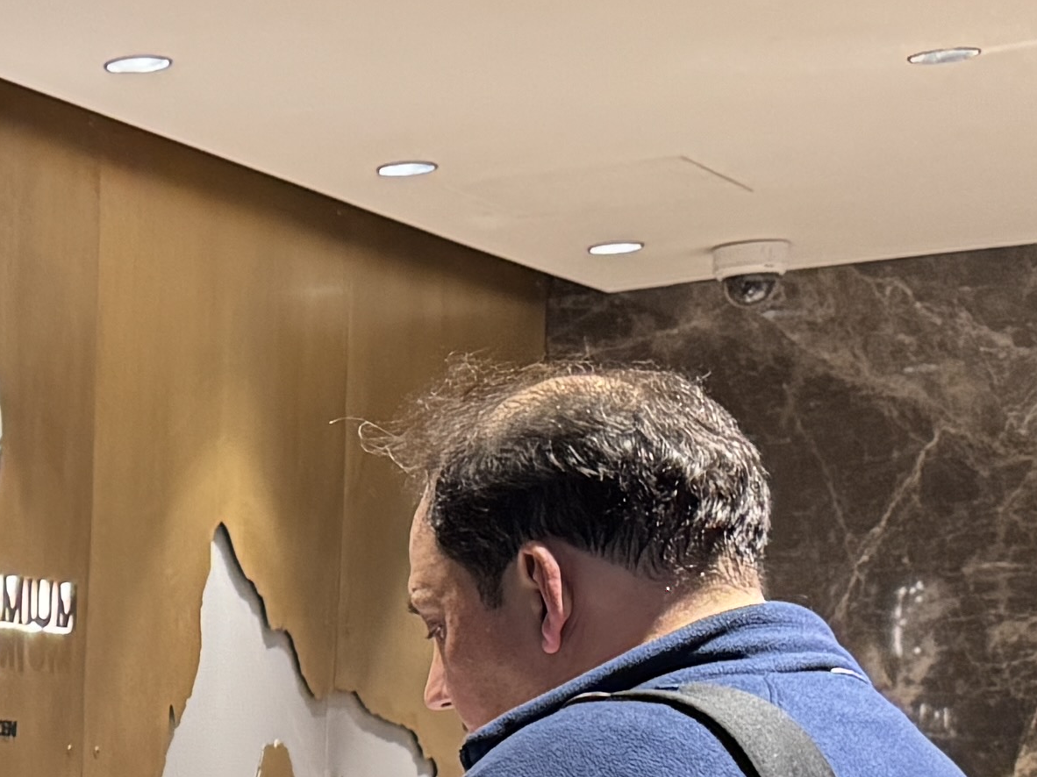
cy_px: 1239
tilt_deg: -4.6
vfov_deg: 12.1
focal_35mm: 116
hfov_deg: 14.3
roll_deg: +0.3
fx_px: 3474
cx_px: -998
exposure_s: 1/50
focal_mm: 6.76
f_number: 1.78
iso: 400
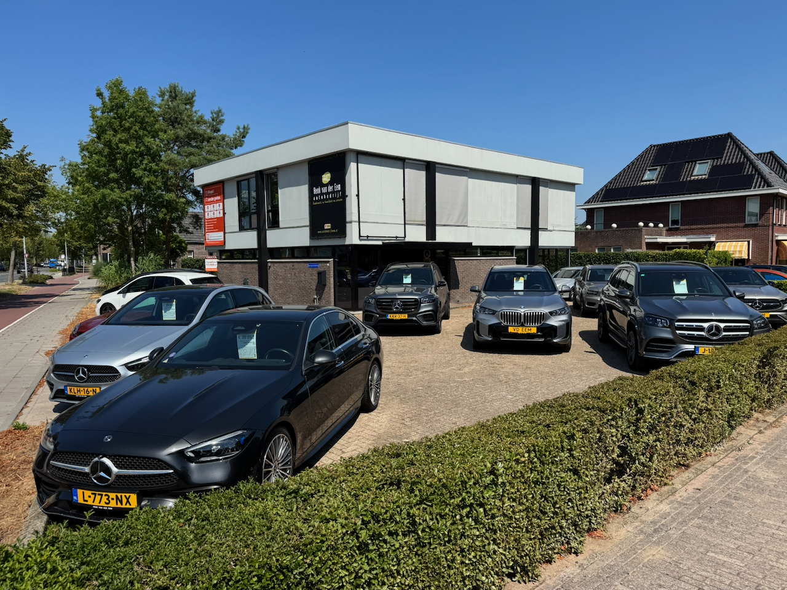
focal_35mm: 24
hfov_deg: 71.6
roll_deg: +1.1
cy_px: 295
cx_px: 394
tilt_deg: -4.0
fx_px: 546
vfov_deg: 56.8
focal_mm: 6.76
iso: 80
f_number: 1.78
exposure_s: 1/4950
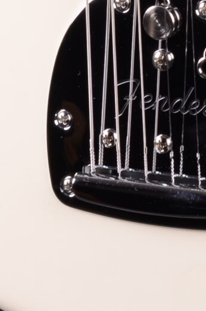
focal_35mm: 279
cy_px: -256
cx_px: 229
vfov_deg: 7.2
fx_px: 2407
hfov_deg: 4.9
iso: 200
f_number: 13
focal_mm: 38
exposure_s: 1/200
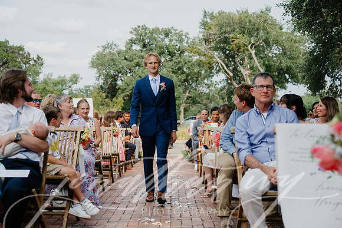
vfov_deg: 25.5
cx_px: 171
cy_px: 114
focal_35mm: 53
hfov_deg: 37.5
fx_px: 504
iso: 64
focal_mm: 53
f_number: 3.5
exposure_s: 1/500
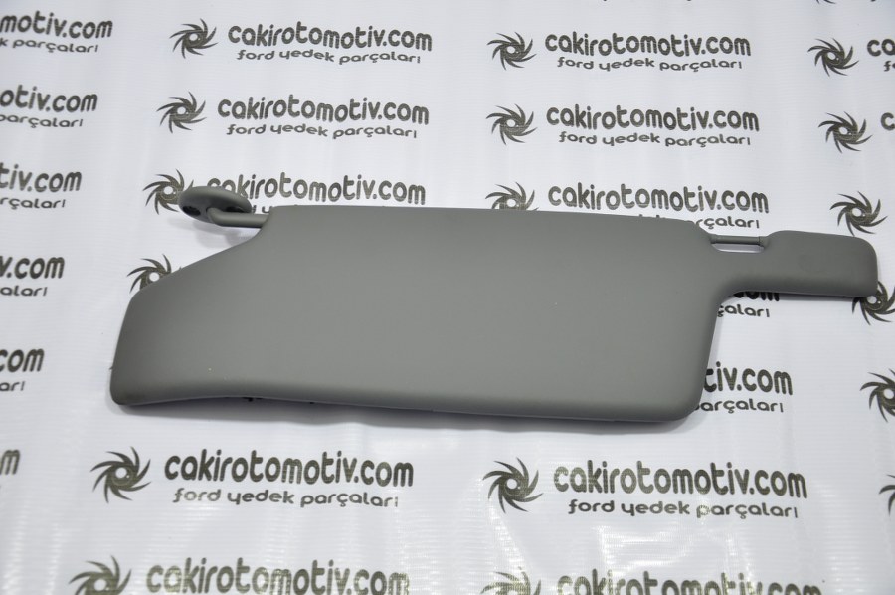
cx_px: 448
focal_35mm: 45
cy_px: 298
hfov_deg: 43.6
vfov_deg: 29.8
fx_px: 1118
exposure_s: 1/40
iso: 250
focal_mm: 30
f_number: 4.5
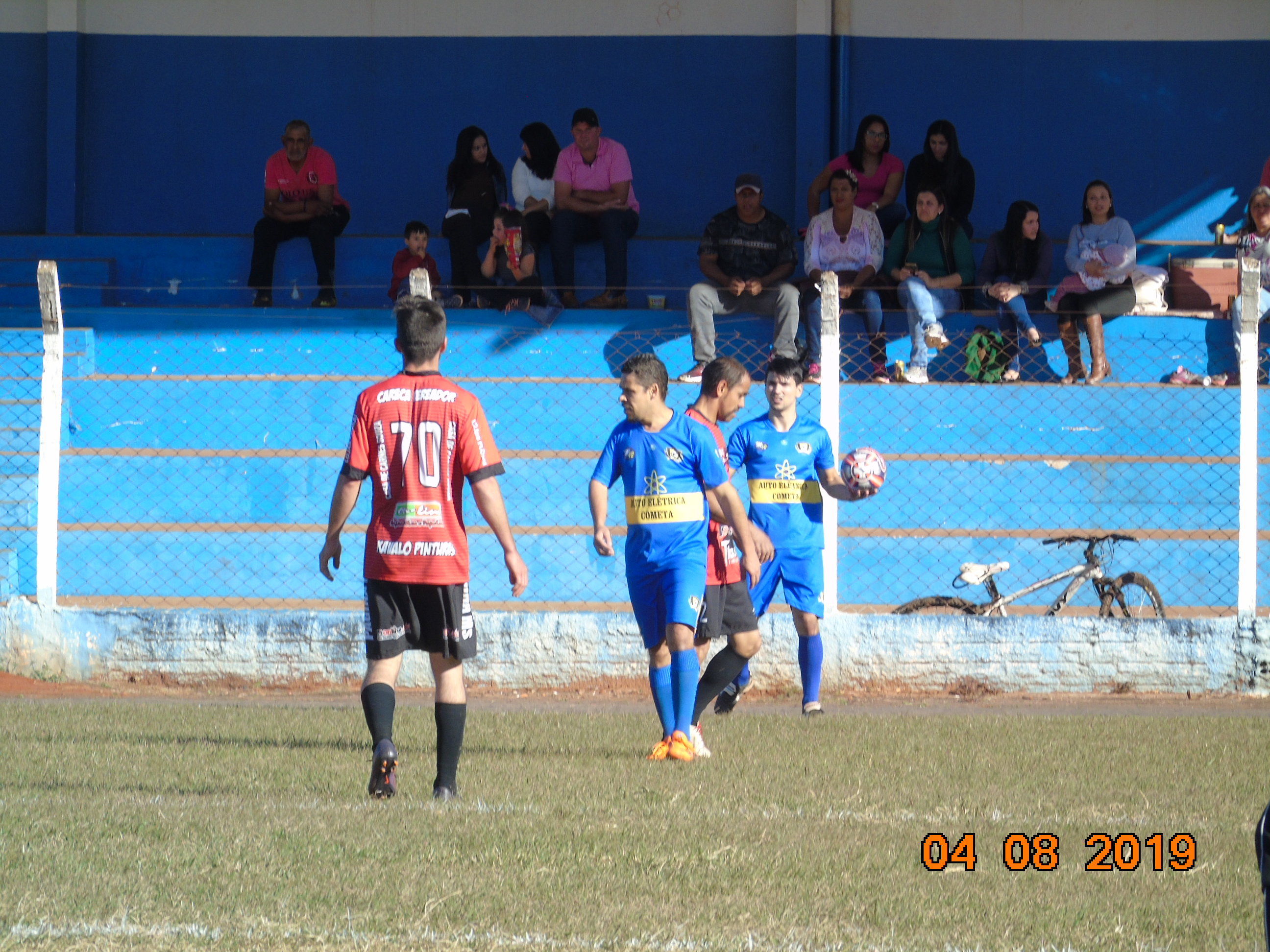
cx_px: 635
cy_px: 476
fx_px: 13318
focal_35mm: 363
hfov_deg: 5.5
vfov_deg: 4.1
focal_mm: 65
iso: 80
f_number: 5.2
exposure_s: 1/200
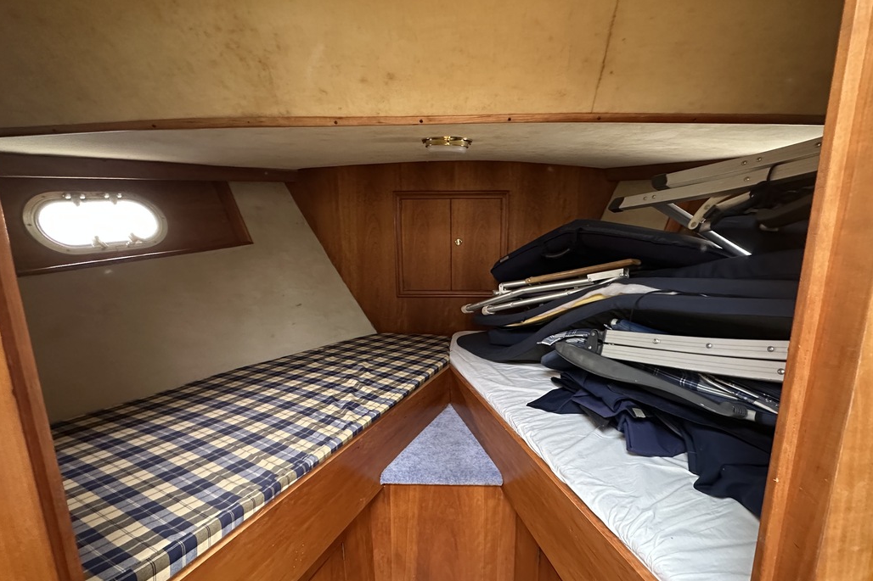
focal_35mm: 17
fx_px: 412
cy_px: 310
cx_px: 459
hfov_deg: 93.2
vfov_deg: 70.3
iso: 640
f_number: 2.2
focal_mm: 2.22
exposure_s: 1/60
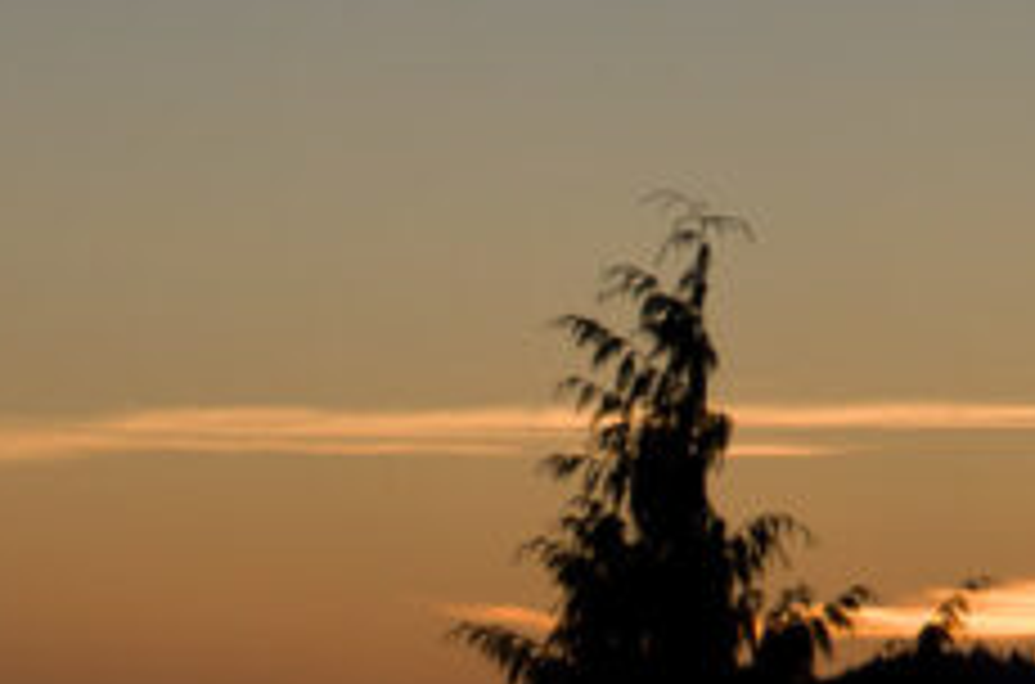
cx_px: 405
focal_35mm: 307
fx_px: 8802
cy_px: 639
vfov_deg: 4.4
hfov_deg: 6.7
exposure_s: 1/250
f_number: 10
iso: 200
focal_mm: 78
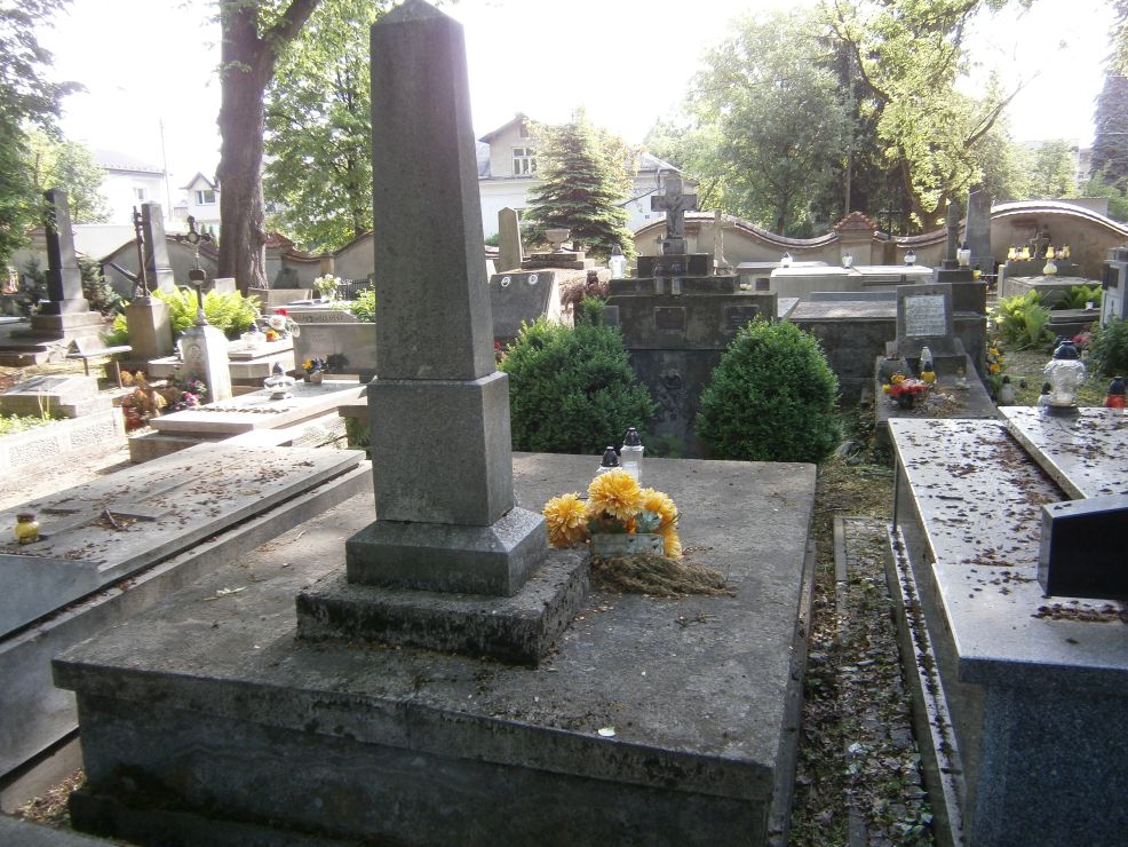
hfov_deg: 65.3
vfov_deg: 51.4
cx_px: 567
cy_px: 436
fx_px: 880
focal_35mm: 27
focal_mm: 4.7
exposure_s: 1/80
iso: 80
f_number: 2.8
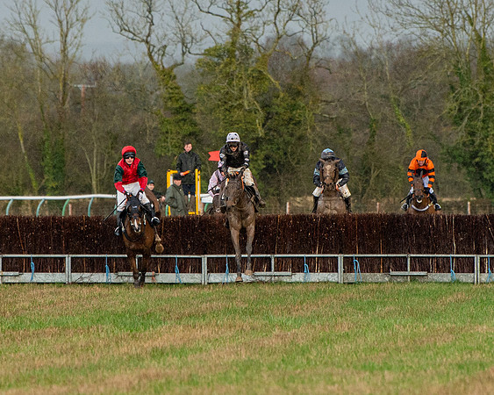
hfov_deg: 3.5
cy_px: 162
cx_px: 235
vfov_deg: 2.8
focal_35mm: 557
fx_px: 8140
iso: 800
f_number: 4
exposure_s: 1/2500
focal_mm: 200
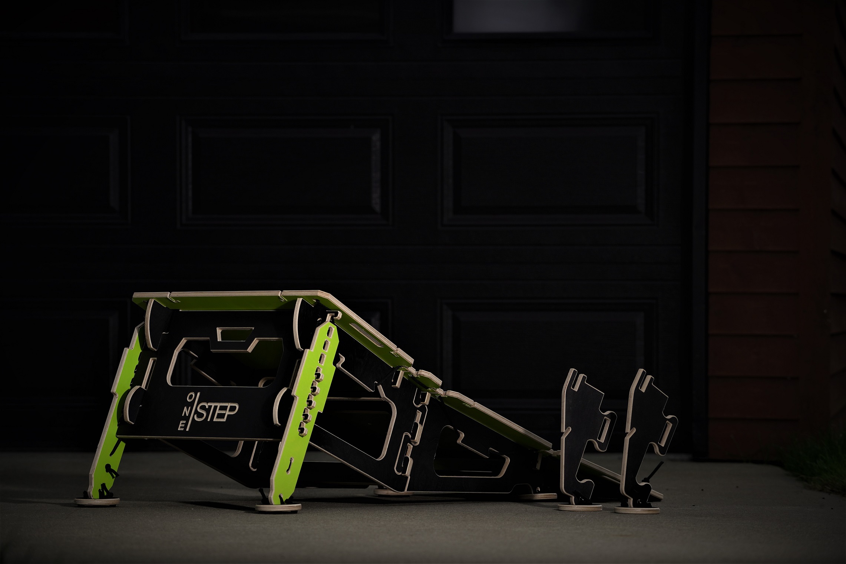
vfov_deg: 8.3
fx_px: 3877
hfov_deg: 12.5
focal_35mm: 165
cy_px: 282
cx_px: 423
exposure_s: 1/1600
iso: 200
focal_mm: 165
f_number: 5.6
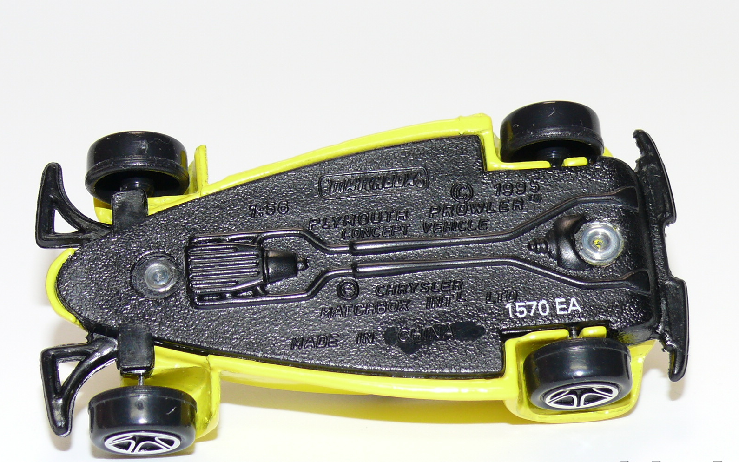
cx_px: 368
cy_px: 253
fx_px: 2256
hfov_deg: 18.6
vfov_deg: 11.7
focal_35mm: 112
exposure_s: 1/30
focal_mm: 13.7
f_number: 4
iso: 100
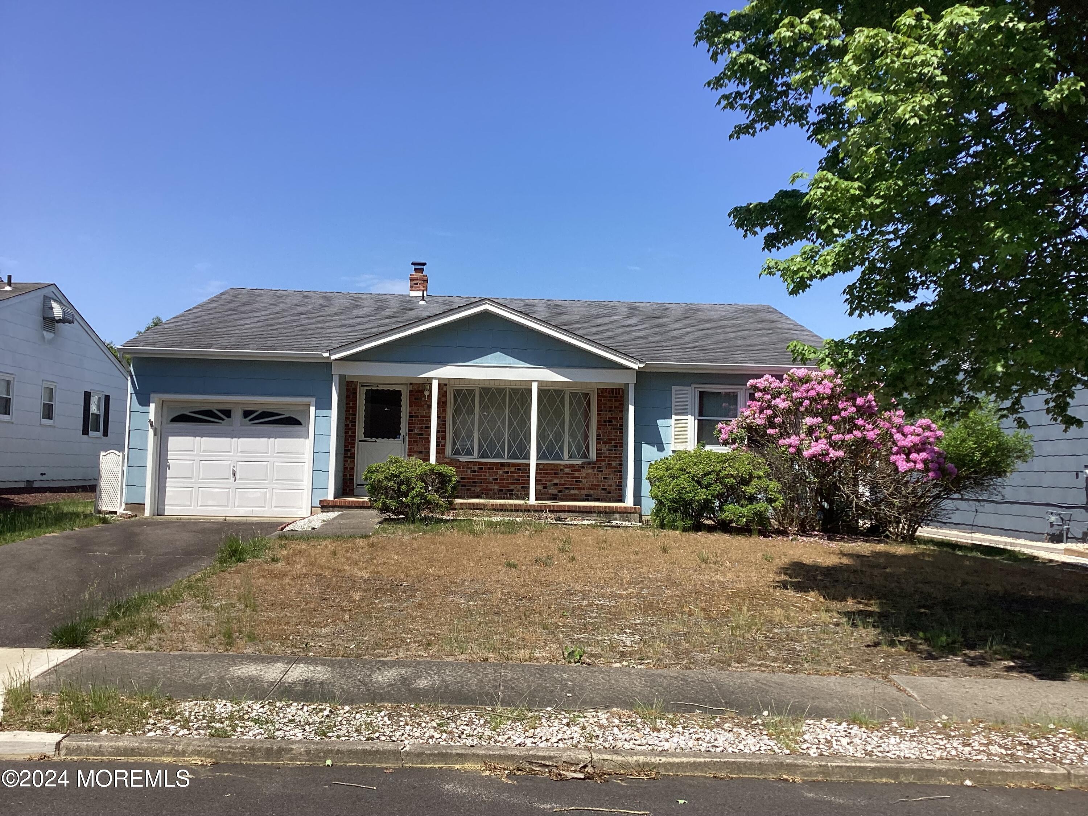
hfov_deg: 58.4
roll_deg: -0.9
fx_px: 974
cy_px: 408
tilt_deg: +2.7
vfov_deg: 45.4
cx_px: 544
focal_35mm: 31
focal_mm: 3.3
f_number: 2.4
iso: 25
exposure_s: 1/1253
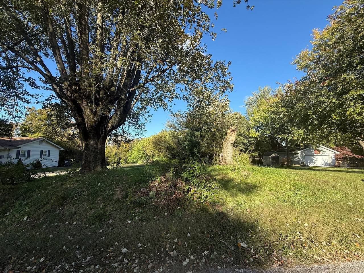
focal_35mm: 14
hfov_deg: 102.1
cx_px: 182
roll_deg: -1.3
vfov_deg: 85.7
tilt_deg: +7.3
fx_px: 147
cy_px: 136
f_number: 2.2
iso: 50
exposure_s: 1/779
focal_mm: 2.22
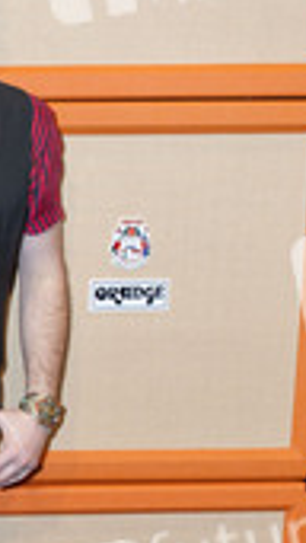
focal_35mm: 69
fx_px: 992
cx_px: -88
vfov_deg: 29.9
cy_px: 428
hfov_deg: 16.6
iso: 500
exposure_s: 1/320
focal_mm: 28
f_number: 5
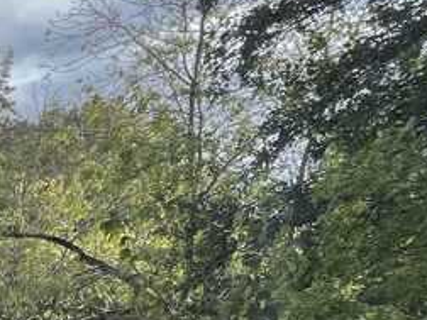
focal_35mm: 62
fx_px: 765
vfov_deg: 21.0
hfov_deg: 18.8
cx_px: -434
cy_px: 440
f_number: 1.8
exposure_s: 1/280
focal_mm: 1.57
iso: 32
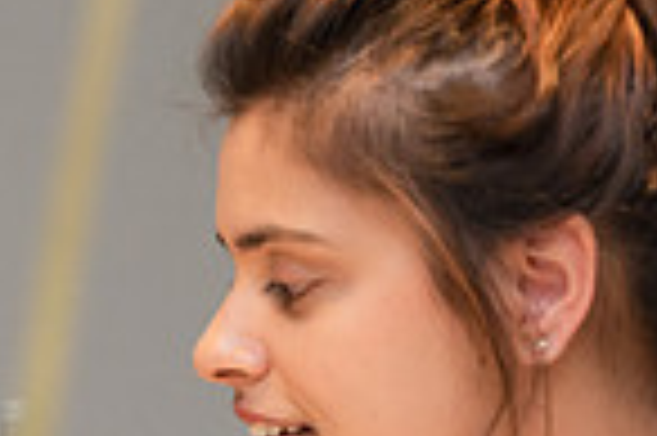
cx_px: -585
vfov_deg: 7.1
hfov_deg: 10.1
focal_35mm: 191
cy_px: 627
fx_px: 3482
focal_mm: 48
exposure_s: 1/160
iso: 2000
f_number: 4
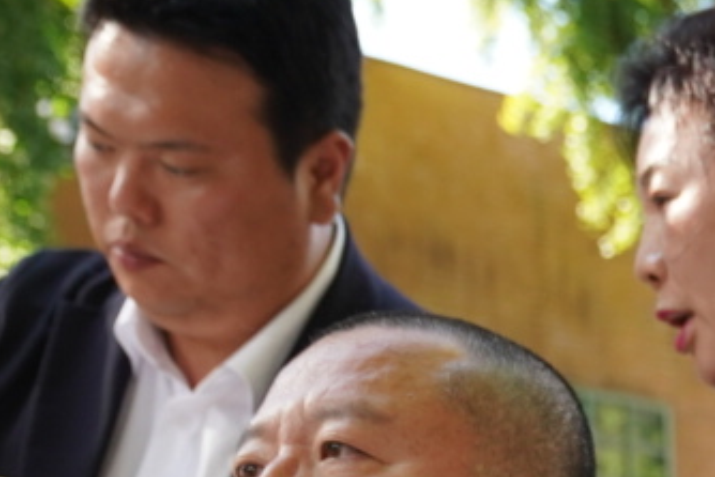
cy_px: 866
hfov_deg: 11.9
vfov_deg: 8.5
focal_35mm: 155
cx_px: 1400
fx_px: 3080
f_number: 4
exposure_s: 1/500
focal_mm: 32
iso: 800
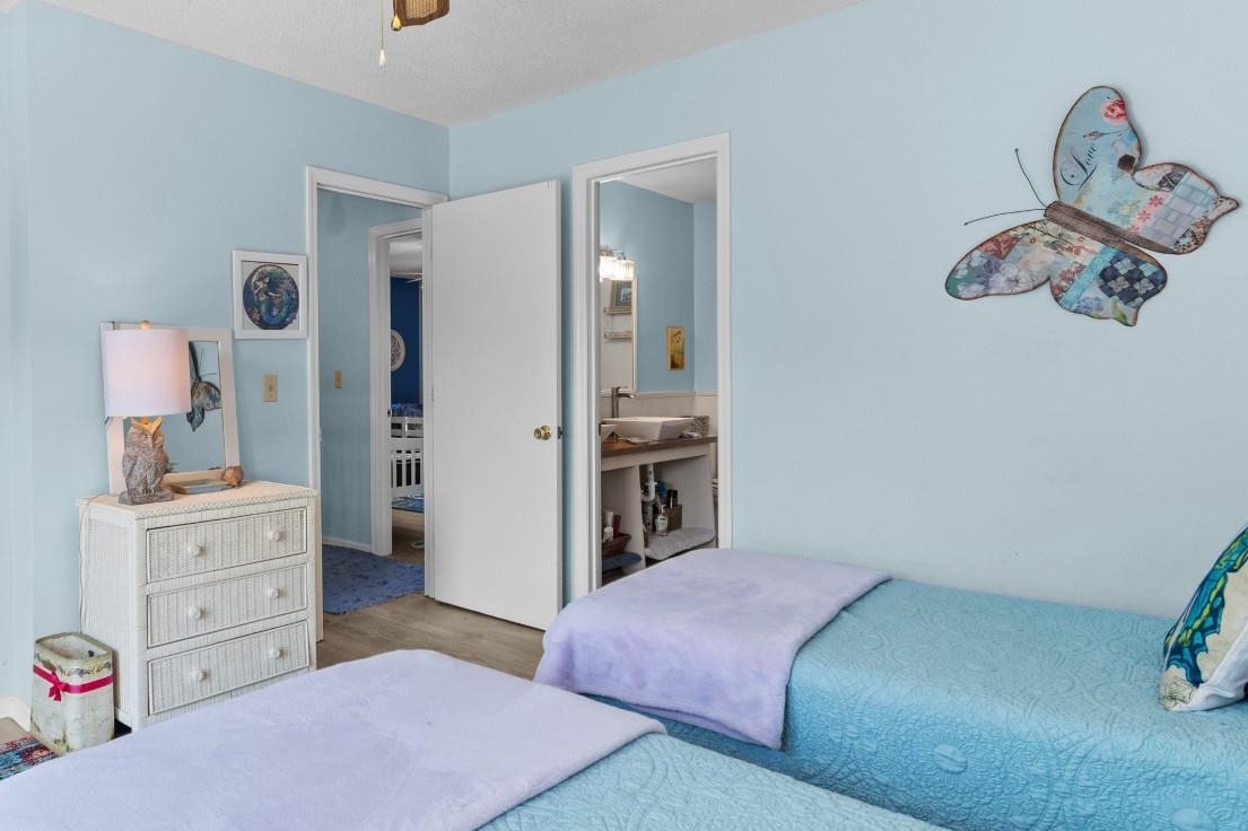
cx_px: 435
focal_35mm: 22
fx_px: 762
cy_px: 357
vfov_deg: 57.0
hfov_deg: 76.5
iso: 100
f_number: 4.5
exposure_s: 1/25
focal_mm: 10
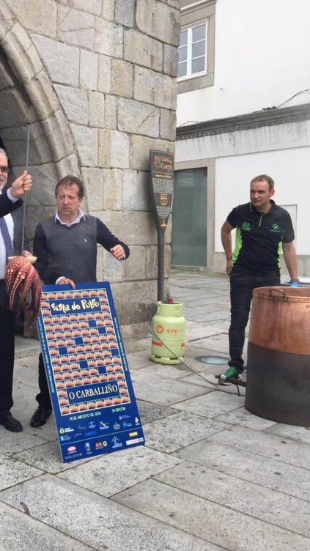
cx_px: 10
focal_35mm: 43
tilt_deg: -2.8
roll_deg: -0.4
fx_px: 628
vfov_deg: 47.4
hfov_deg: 26.4
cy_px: 280
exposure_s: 1/670
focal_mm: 4.15
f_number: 2.2
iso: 32
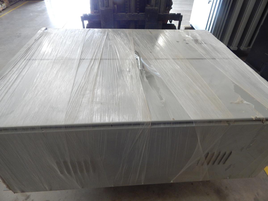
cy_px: 100
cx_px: 134
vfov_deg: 61.1
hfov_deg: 76.4
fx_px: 170
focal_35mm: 22
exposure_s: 1/30
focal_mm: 4
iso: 280
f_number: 3
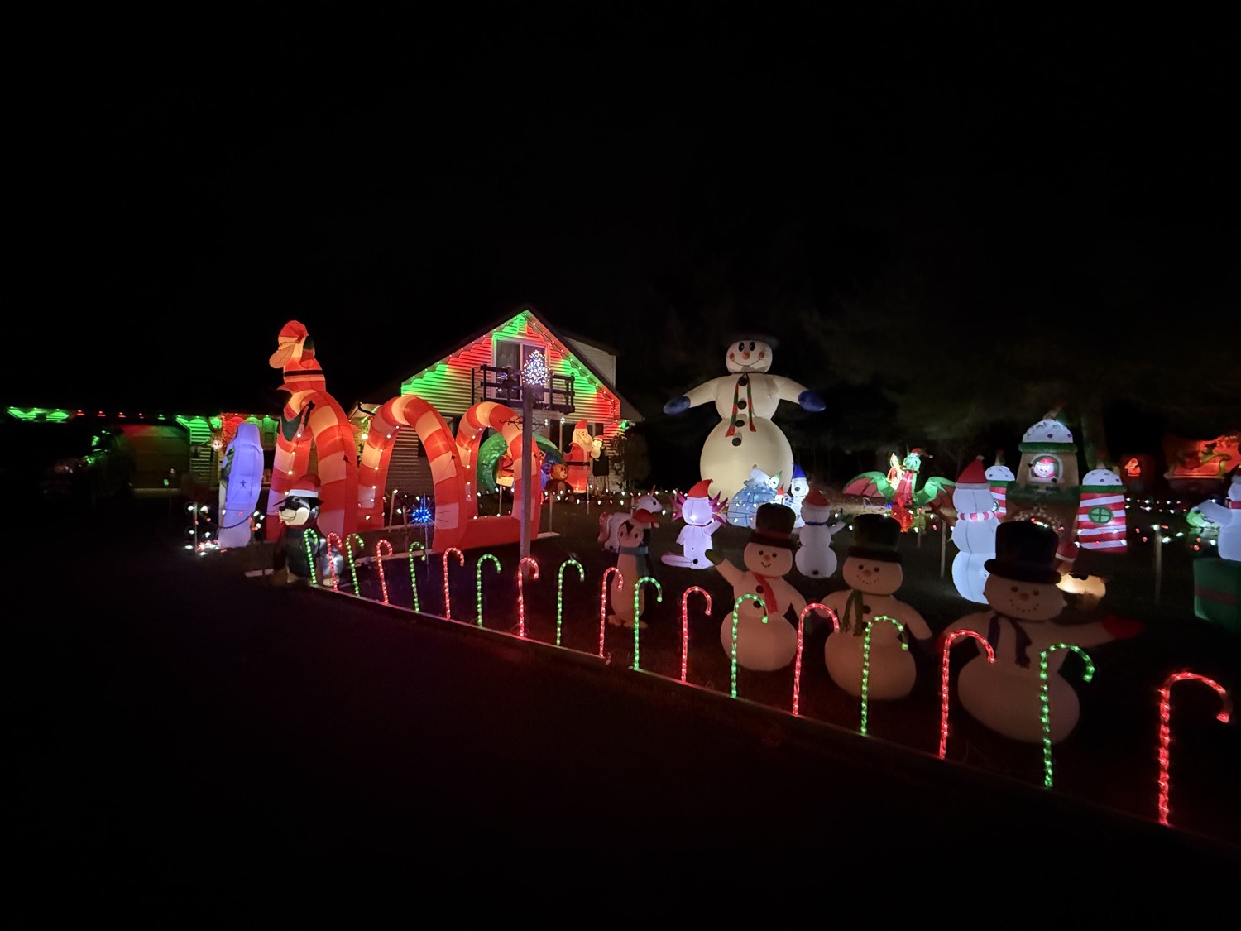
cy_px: 466
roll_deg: -0.3
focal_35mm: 14
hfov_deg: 102.1
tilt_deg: +0.5
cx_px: 620
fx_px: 502
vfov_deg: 85.7
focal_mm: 2.22
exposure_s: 1/30
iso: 2500
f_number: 2.2
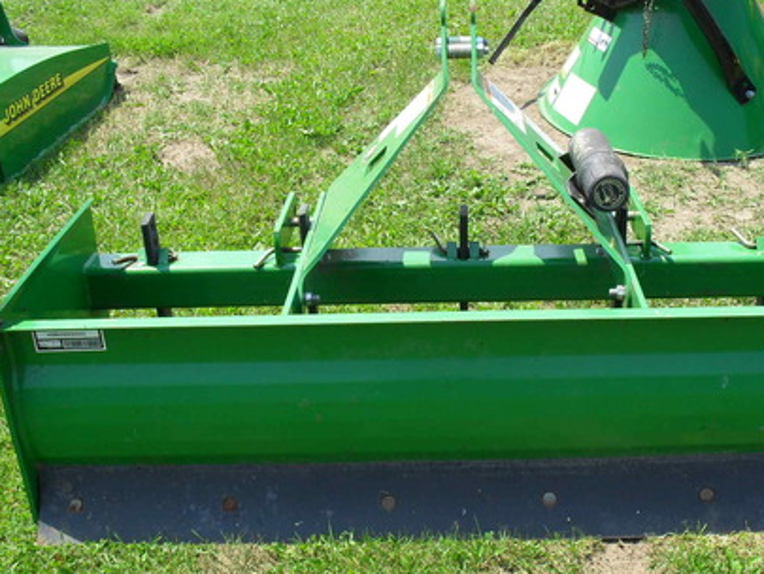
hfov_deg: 40.1
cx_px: 485
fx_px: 1038
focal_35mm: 47
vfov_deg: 30.8
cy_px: 346
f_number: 8.4
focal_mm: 6.3
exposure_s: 1/90
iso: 100
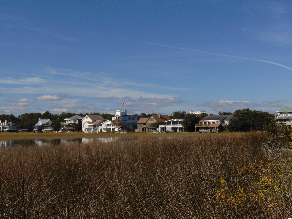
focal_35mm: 50
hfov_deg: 38.2
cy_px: 110
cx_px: 146
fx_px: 422
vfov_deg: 29.1
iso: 80
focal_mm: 9
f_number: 9
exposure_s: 1/400
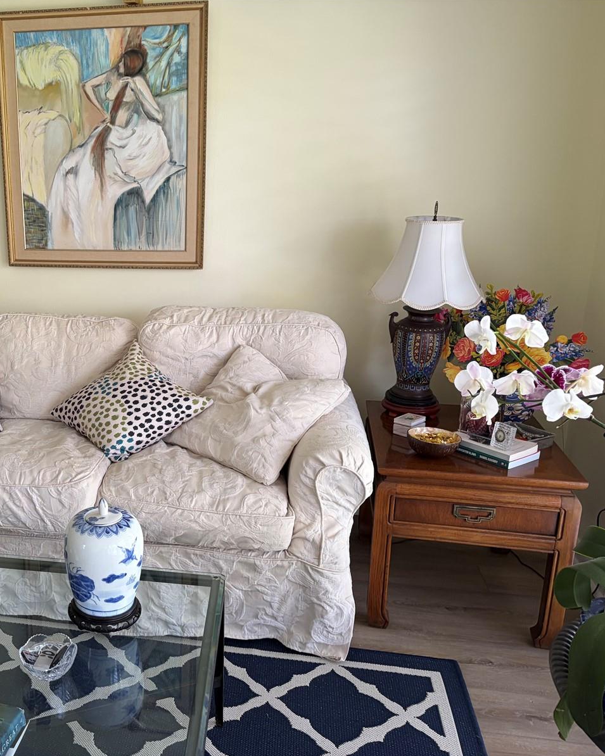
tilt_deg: -15.6
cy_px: 377
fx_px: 761
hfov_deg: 41.3
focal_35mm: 34
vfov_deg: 52.8
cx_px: 111
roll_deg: +1.7
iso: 125
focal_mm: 5.96
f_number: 1.6
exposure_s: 1/122
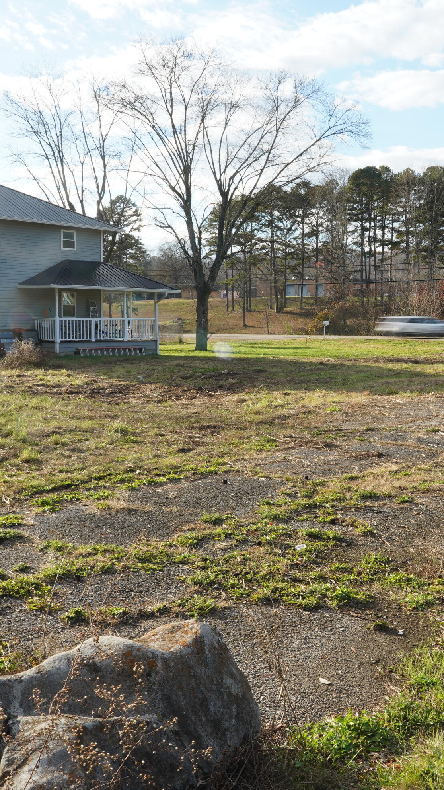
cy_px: 398
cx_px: 330
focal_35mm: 38
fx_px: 796
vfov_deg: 52.8
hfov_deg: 30.7
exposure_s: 1/13
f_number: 22
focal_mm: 24
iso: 100
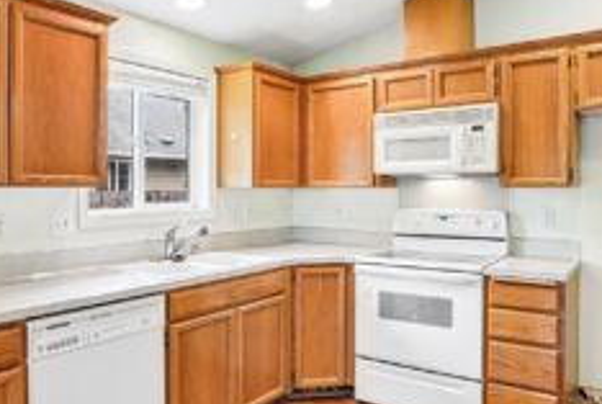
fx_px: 486
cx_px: 293
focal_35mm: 29
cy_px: 181
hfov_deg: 63.5
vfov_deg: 45.1
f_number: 8
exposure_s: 1/10
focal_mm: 17
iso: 400
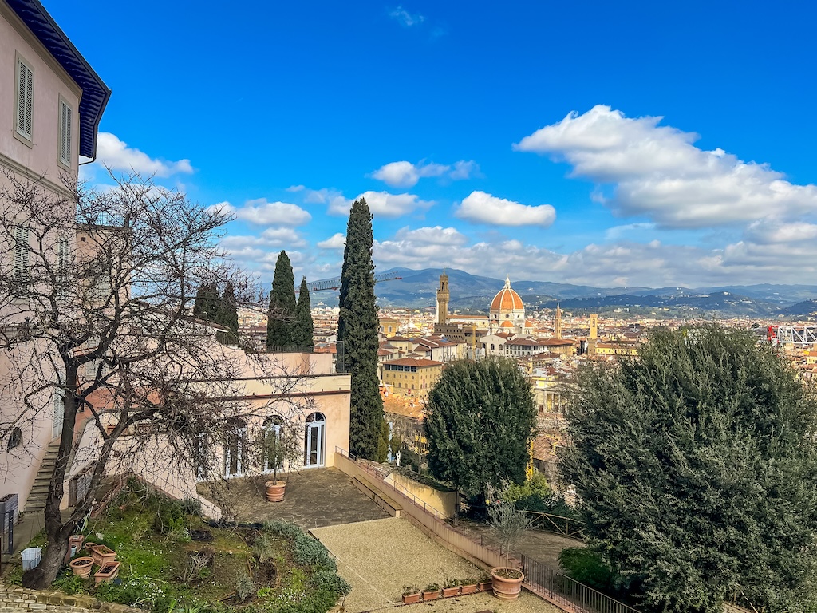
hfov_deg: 67.3
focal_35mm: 26
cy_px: 306
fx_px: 614
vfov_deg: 53.1
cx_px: 408
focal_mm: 5.7
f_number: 1.5
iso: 50
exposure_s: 1/4000
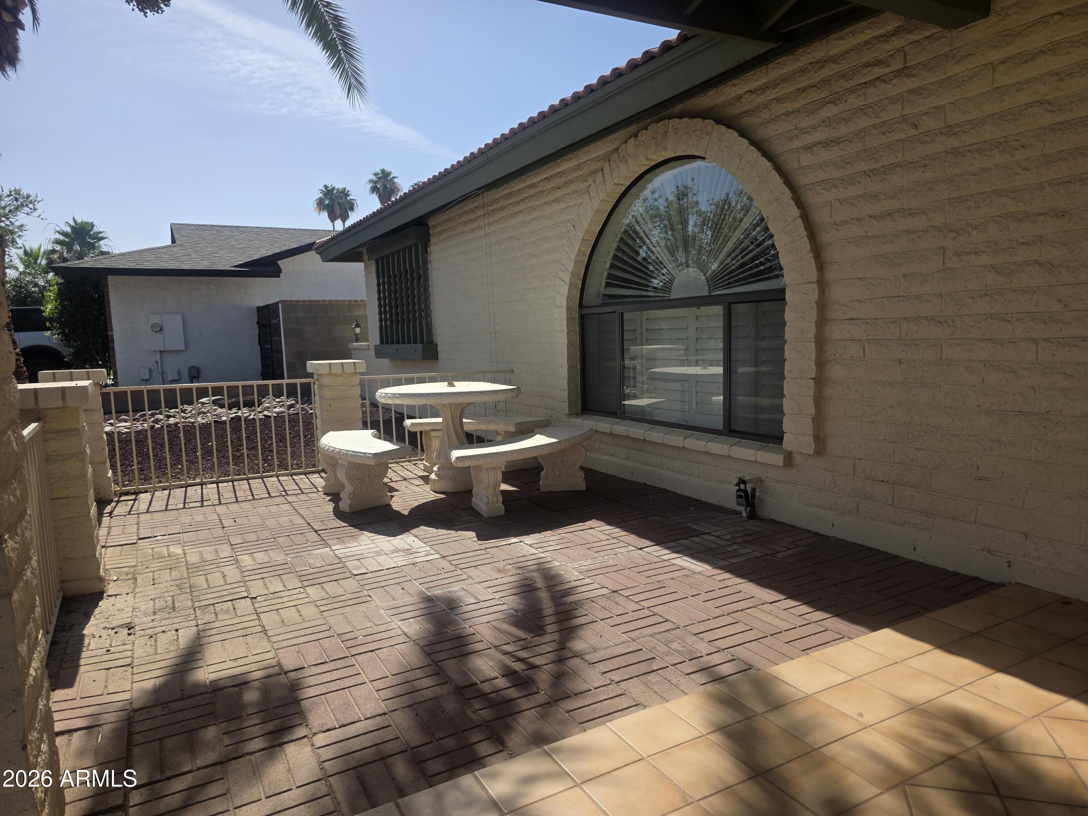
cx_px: 544
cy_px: 408
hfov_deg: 73.9
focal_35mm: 23
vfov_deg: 58.9
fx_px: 723
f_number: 1.7
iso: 80
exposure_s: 1/5958
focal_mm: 6.3
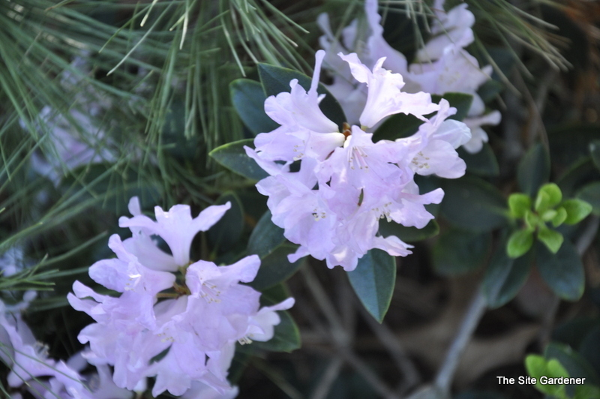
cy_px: 200
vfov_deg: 8.7
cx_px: 300
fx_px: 2623
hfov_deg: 13.1
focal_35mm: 158
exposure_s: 1/60
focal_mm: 105
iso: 640
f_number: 5.6
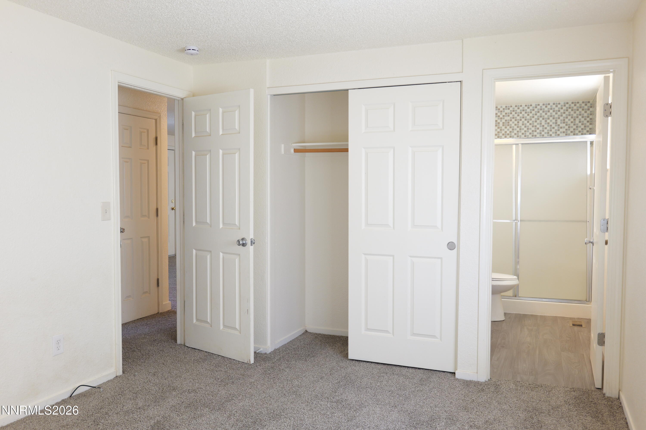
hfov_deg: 60.3
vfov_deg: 42.3
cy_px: 215
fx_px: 556
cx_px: 323
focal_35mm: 31
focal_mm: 31
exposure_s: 1/60
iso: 1600
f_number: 5.6
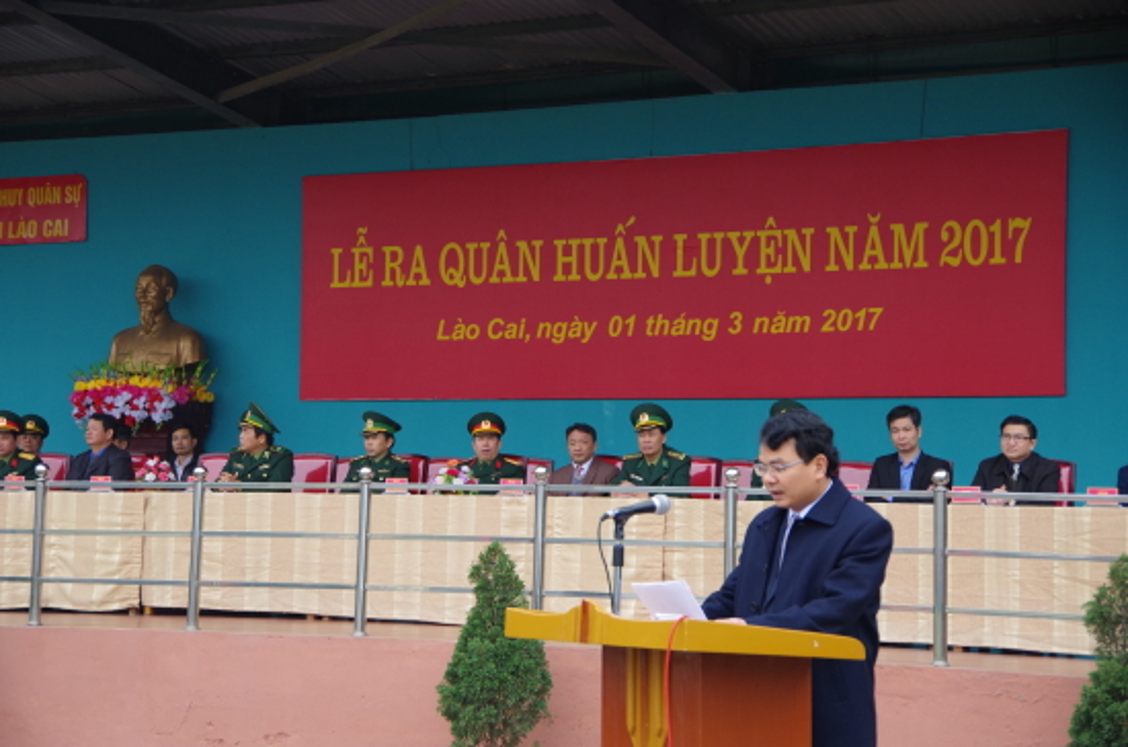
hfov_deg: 28.1
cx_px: 564
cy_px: 374
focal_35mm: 72
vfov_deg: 18.8
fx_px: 2251
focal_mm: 48
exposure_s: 1/100
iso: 400
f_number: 4.5
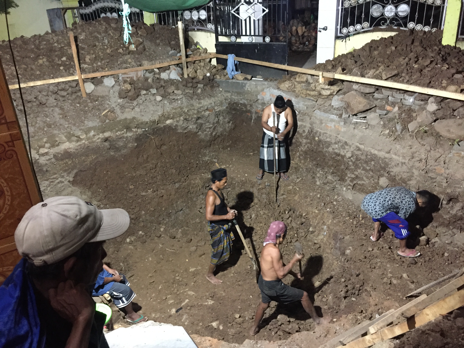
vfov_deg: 48.2
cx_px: 232
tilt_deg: -25.1
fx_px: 389
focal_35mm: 29
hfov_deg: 61.7
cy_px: 174
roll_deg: +3.0
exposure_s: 1/17
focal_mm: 4.15
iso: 500
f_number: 2.2
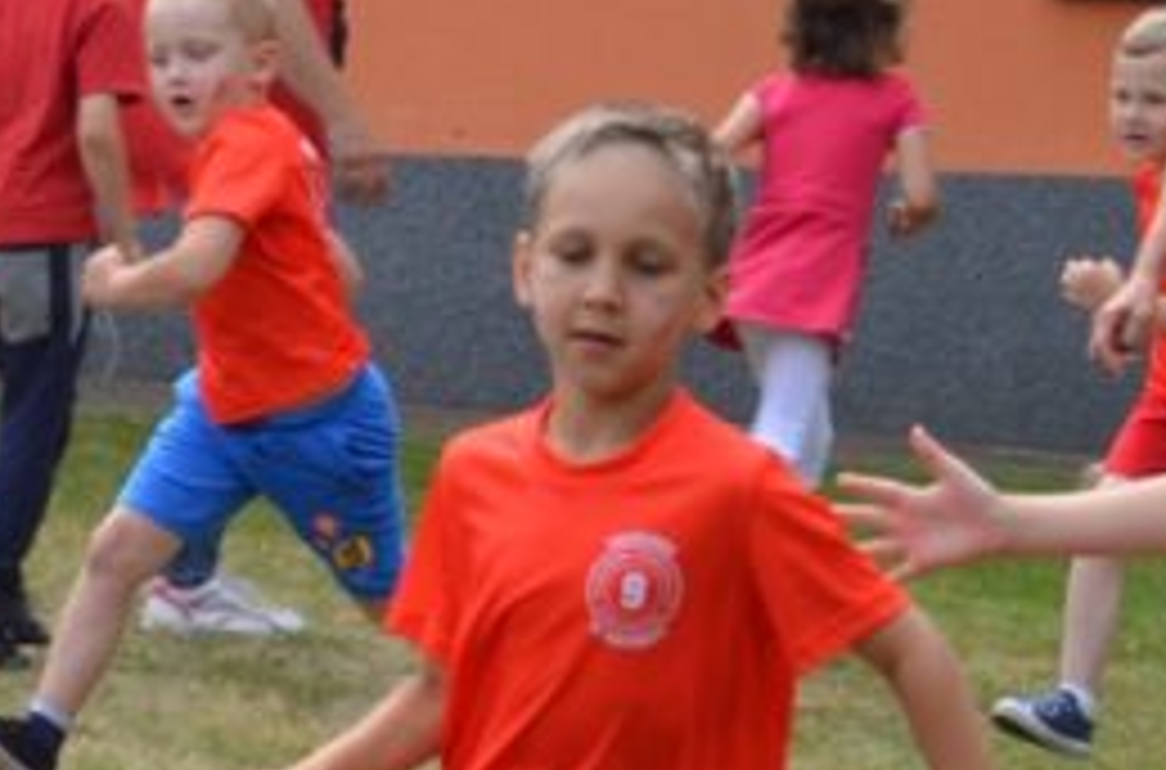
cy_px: 628
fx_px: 5021
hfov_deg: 13.2
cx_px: 873
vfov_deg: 8.7
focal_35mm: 155
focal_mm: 35
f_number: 8
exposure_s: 1/250
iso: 160
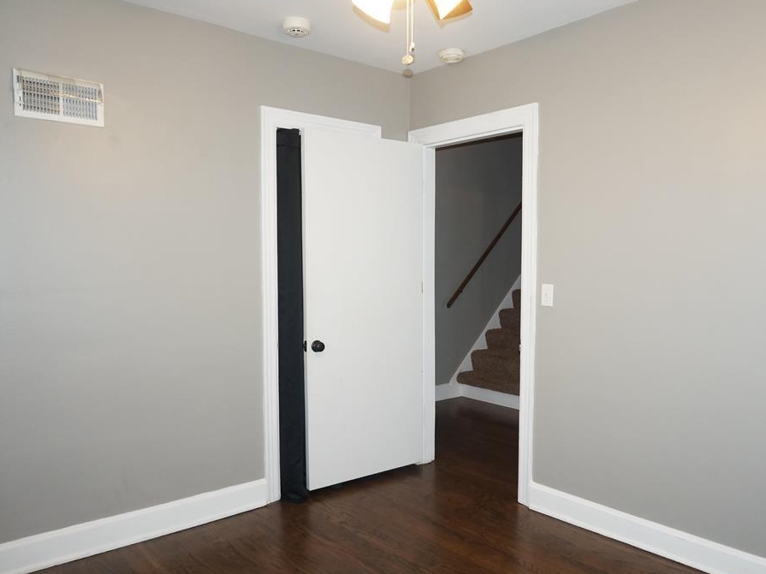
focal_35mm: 28
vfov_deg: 49.7
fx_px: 620
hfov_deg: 63.3
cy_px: 302
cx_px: 420
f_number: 4
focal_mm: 16
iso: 800
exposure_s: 1/60
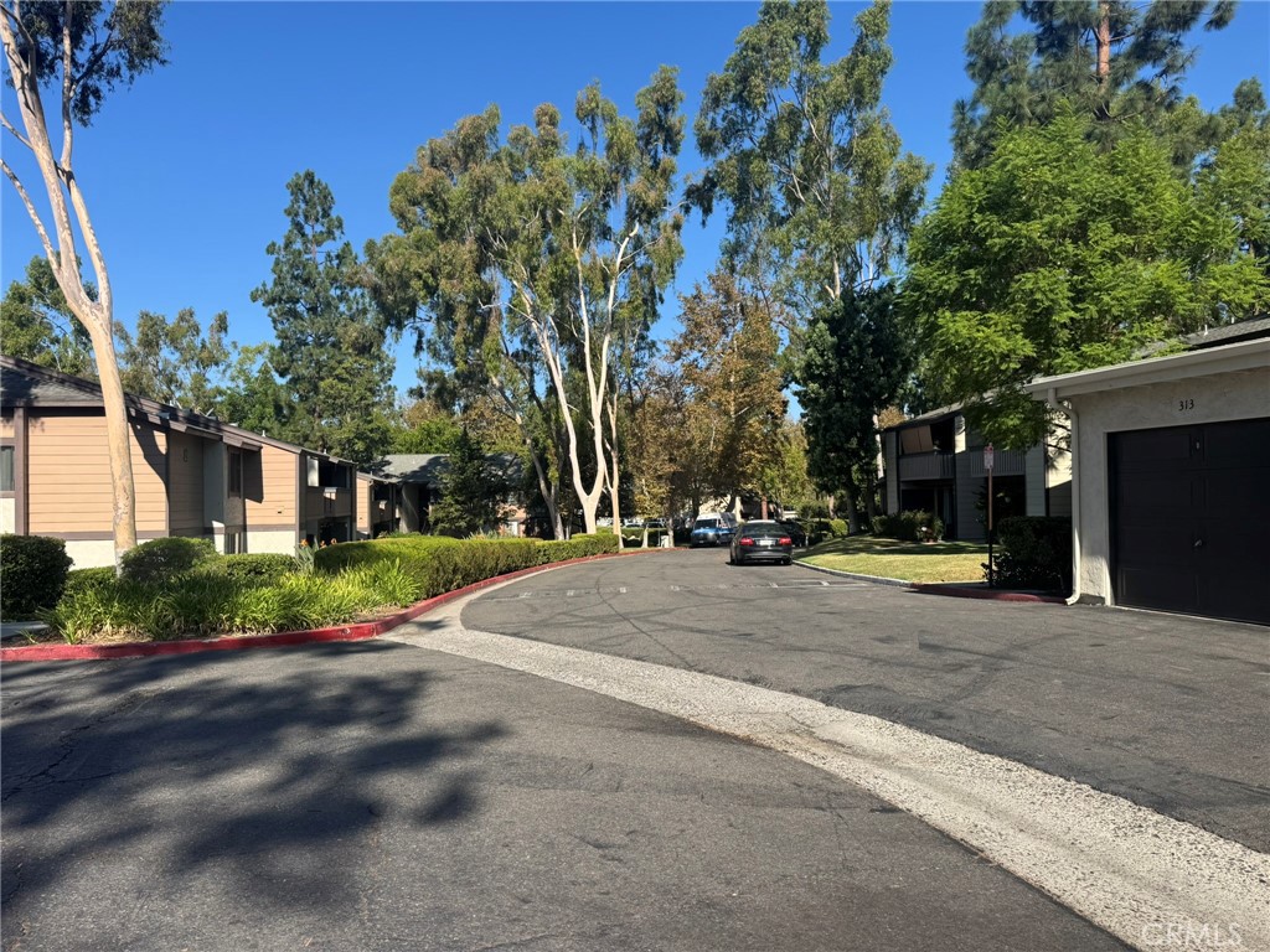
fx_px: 881
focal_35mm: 24
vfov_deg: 56.8
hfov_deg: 71.6
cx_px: 635
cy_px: 476
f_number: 1.78
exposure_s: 1/3413
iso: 80
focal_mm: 6.76
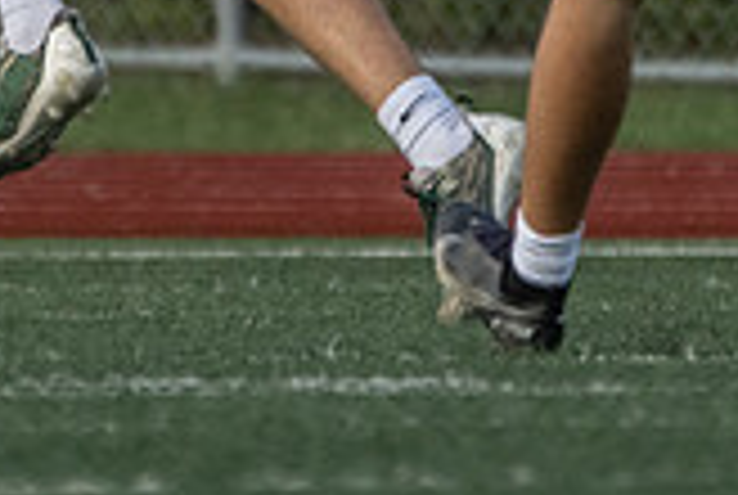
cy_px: -433
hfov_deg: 0.7
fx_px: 65040
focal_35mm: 3167
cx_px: 166
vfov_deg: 0.4
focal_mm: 560
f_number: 8
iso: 1000
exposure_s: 1/1250
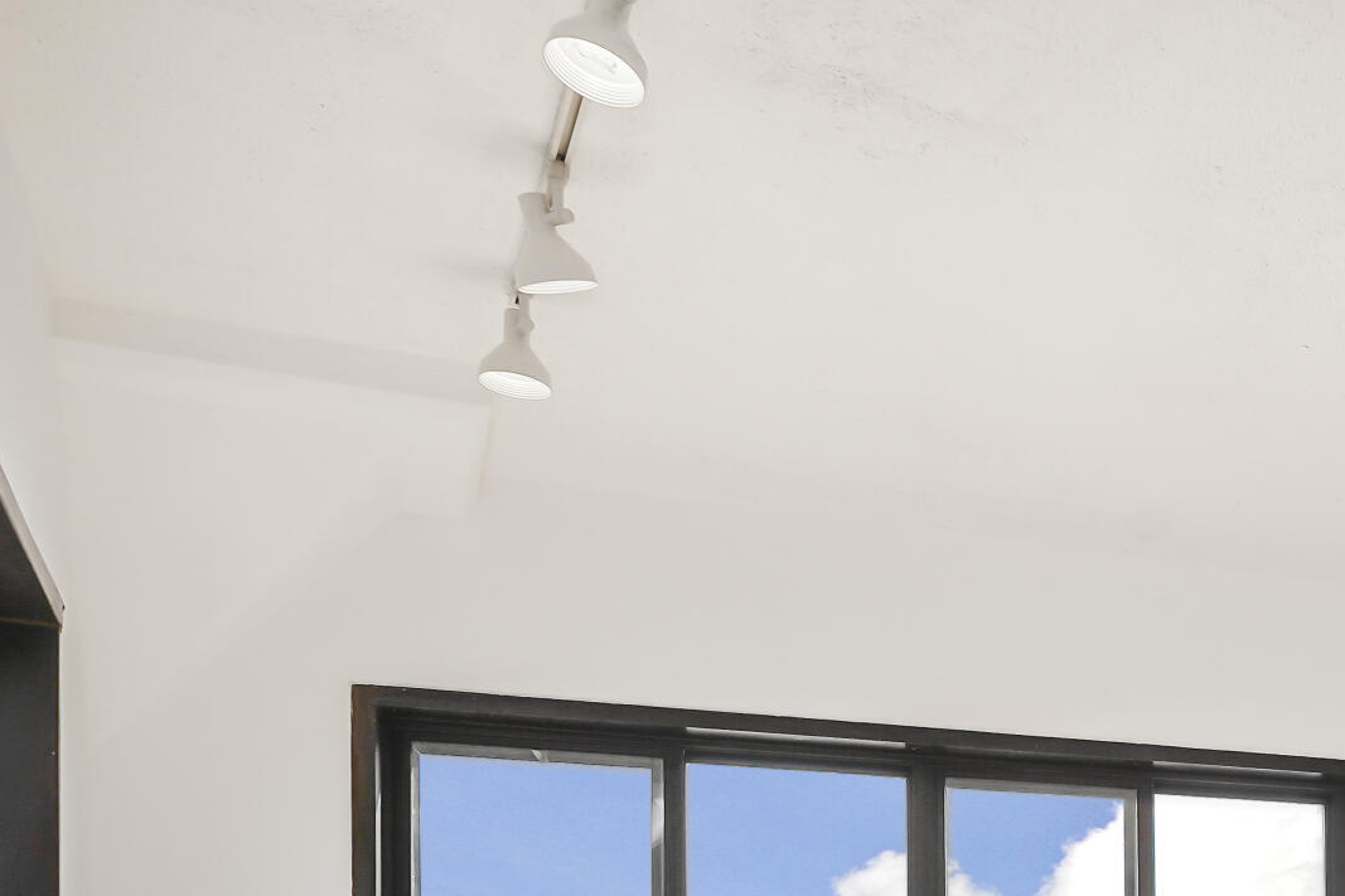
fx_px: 1681
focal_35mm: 45
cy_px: 1110
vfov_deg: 26.2
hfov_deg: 35.5
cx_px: 1563
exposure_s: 1/160
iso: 100
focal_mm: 16
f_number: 8
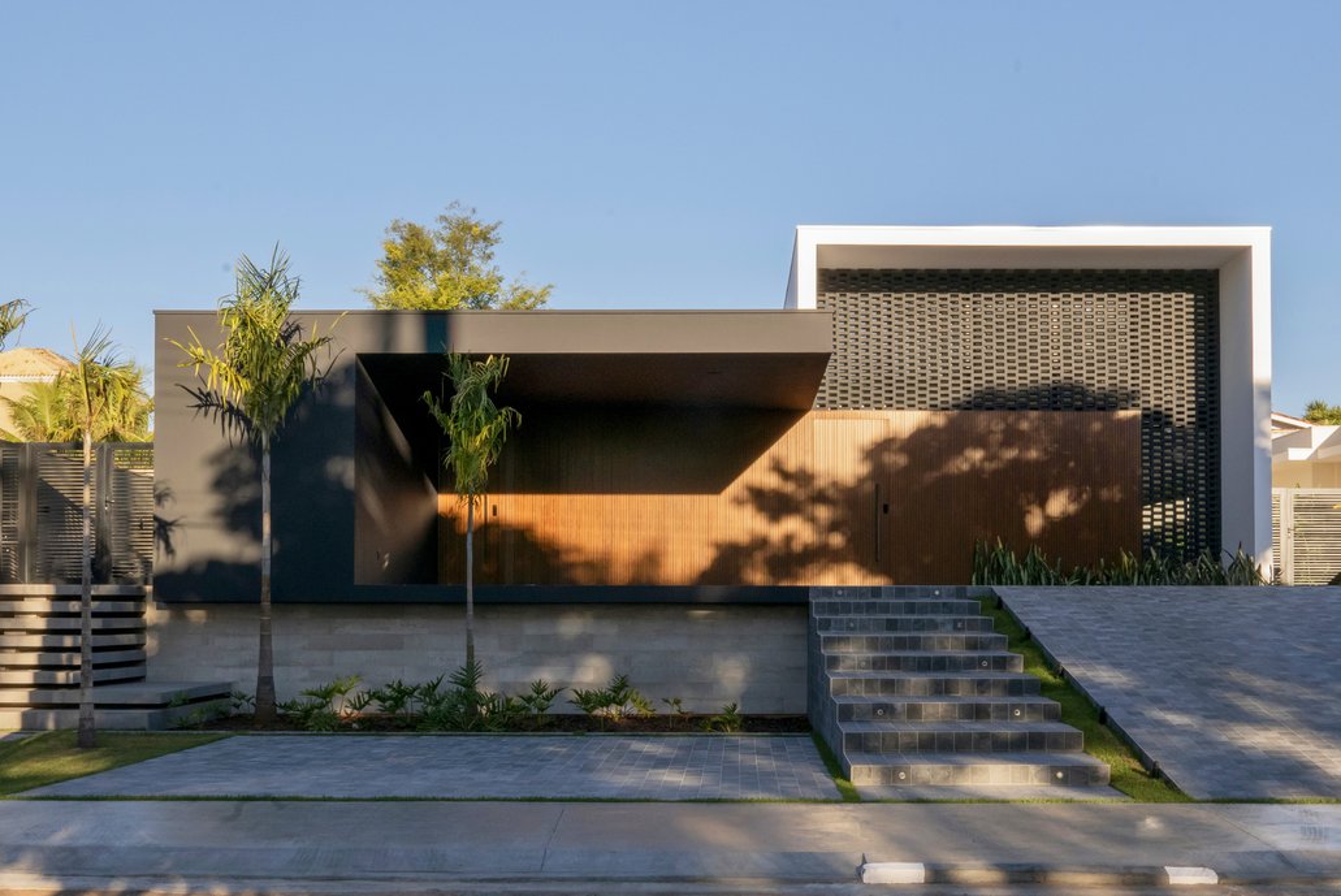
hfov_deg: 41.9
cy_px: 448
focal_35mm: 47
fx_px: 1752
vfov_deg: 28.7
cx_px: 670
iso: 400
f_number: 16
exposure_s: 1/125
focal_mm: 21.3
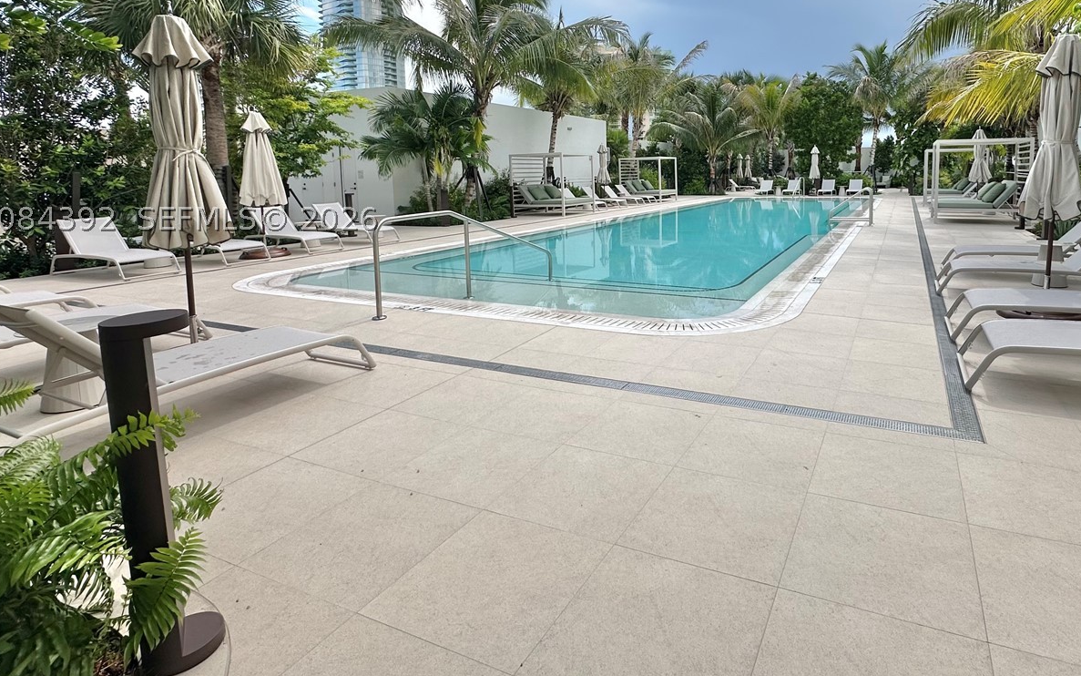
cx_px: 657
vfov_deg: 58.2
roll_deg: +1.2
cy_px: 219
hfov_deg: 83.9
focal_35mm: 20
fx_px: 589
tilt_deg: -4.5
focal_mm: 2.22
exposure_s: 1/1289
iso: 50
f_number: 2.2
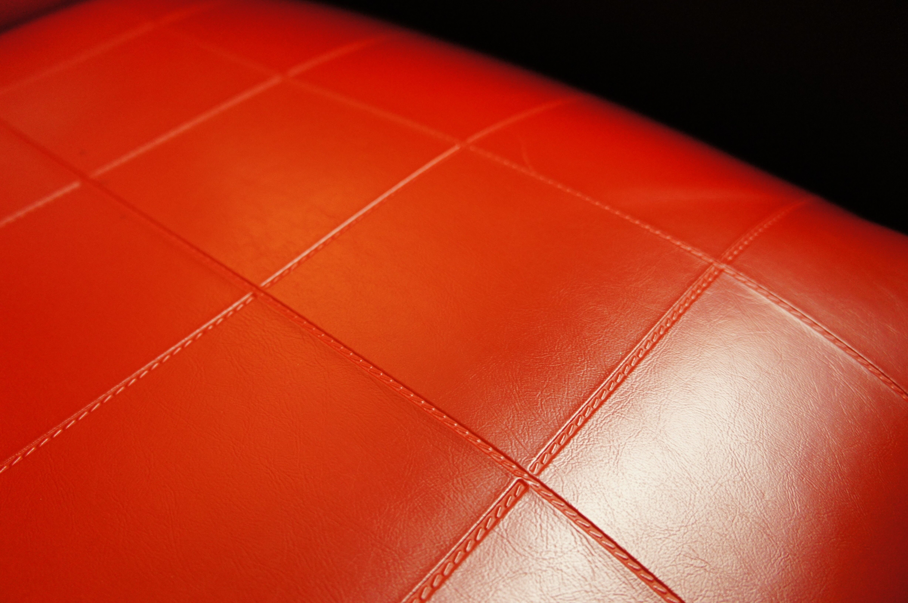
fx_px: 718
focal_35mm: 28
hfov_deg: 64.6
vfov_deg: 45.6
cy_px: 302
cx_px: 454
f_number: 4
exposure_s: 1/60
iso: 1250
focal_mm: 19
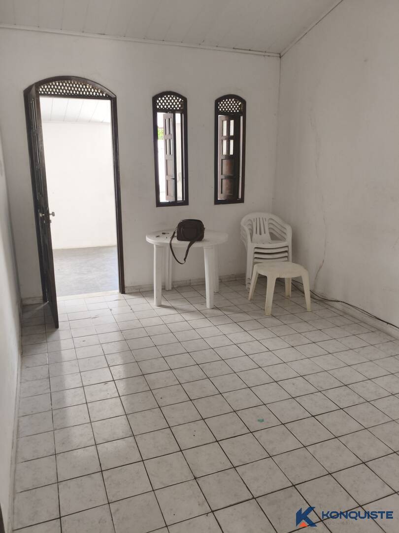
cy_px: 266
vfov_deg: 67.3
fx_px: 400
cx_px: 200
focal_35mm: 26
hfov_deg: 53.1
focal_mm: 4.94
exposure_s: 1/642
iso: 500
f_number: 1.5
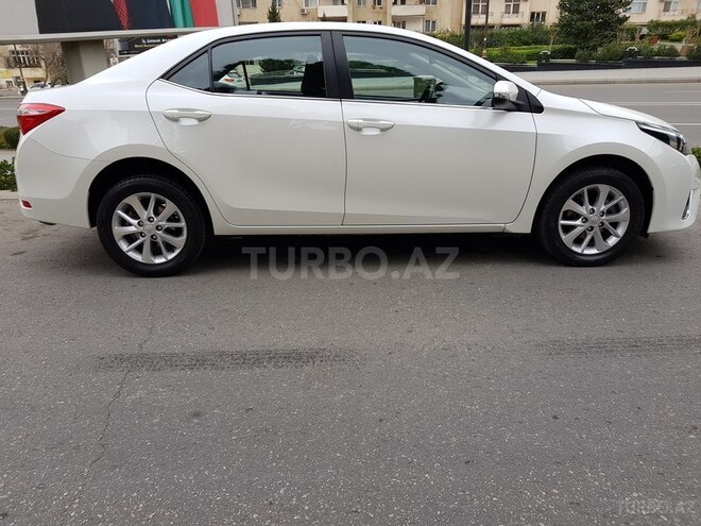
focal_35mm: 26
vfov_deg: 53.1
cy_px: 263
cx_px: 350
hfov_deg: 67.3
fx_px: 527
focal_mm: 4.2
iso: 40
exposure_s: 1/174
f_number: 1.7
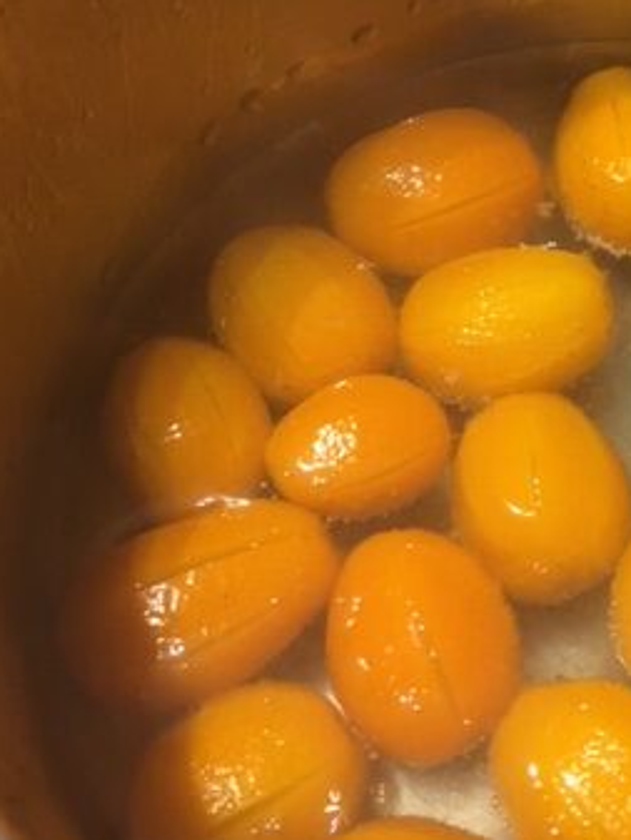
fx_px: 1336
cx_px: 544
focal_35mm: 55
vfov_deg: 34.9
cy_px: 396
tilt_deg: -61.0
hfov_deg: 25.9
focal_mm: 4.15
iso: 160
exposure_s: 1/33
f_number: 2.2
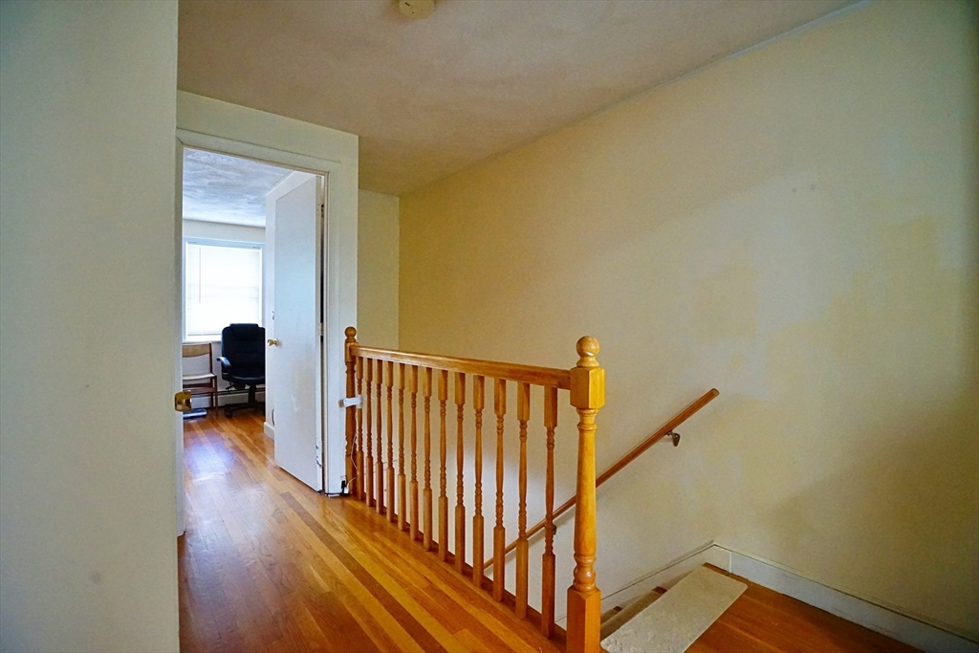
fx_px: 435
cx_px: 490
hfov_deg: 96.7
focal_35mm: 16
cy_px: 326
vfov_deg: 73.8
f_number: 5.6
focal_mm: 16
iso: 6400
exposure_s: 1/100
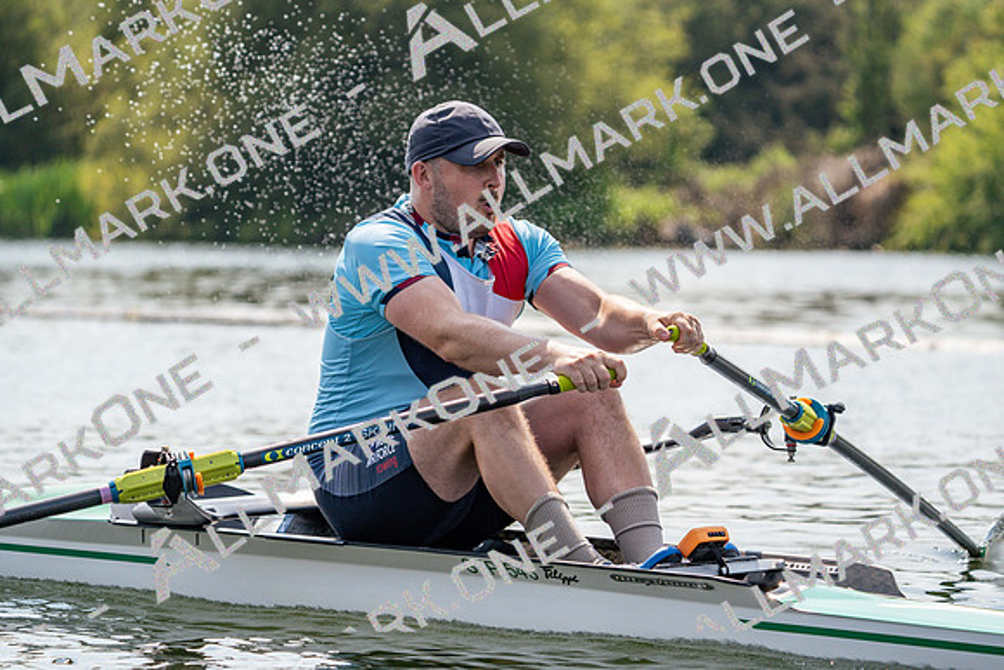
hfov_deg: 10.3
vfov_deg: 6.9
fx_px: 5579
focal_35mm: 200
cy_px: 335
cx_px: 502
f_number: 5.6
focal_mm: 200
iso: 200
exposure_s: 1/1600
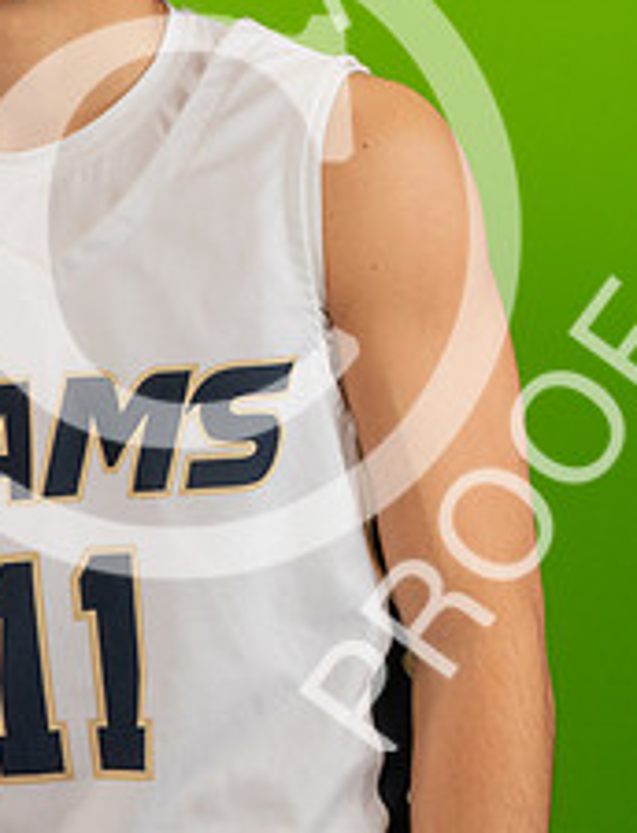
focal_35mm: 138
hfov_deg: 10.9
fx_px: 3345
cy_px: 154
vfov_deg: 14.1
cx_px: 247
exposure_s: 1/60
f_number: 20
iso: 800
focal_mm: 42
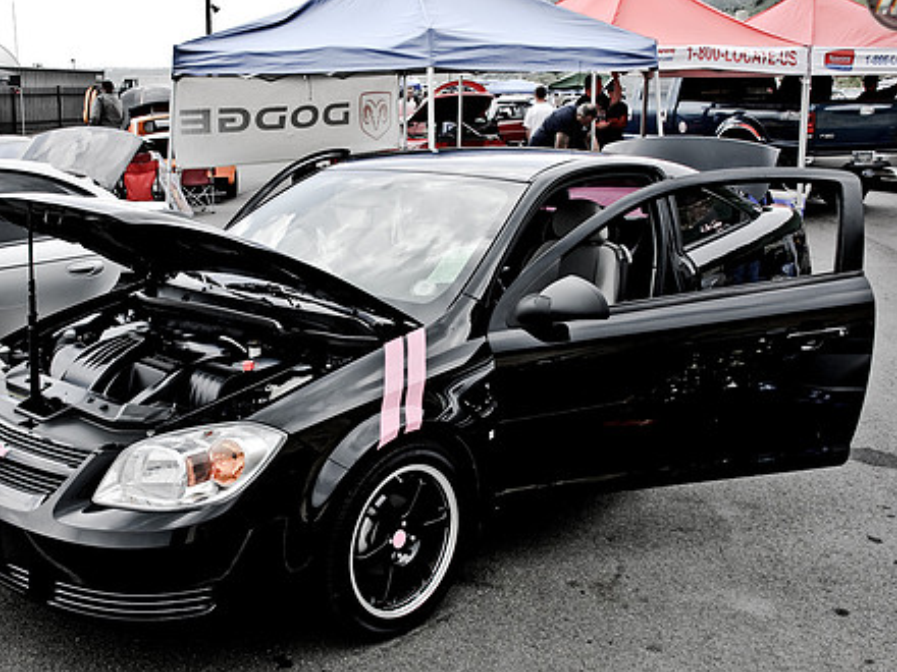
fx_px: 985
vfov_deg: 37.7
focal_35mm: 38
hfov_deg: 48.7
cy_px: 340
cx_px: 363
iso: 200
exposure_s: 1/200
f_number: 7.1
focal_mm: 20
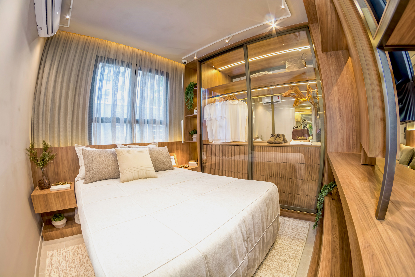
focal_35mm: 12
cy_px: 138
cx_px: 208
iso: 200
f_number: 8
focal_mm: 8
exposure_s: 1/13
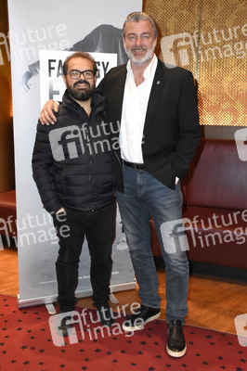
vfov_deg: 49.6
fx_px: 402
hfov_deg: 34.2
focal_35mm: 39
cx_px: 124
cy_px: 186
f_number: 6.3
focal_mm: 26
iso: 4000
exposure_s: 1/60
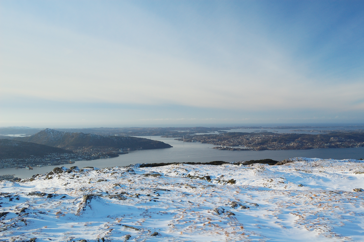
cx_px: 182
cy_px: 121
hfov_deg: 62.0
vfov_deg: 43.5
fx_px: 303
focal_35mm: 30
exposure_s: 1/100
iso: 200
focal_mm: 20
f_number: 9
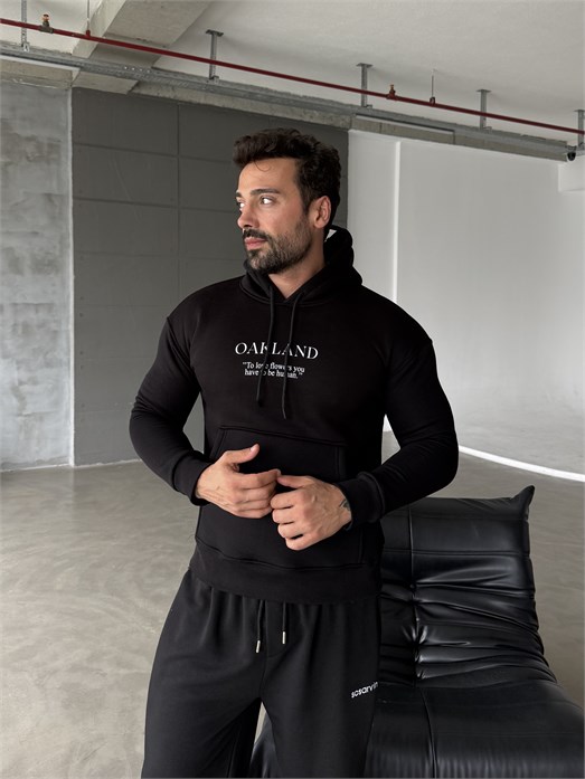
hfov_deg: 56.8
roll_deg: +0.0
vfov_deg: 71.6
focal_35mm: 24
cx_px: 292
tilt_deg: -1.1
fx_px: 541
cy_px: 390
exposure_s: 1/121
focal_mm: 6.76
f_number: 1.78
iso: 160
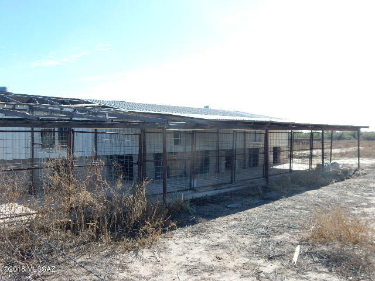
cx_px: 188
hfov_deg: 60.0
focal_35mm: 30
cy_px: 140
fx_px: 325
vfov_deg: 46.8
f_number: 4
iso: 125
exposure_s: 1/500
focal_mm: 5.4
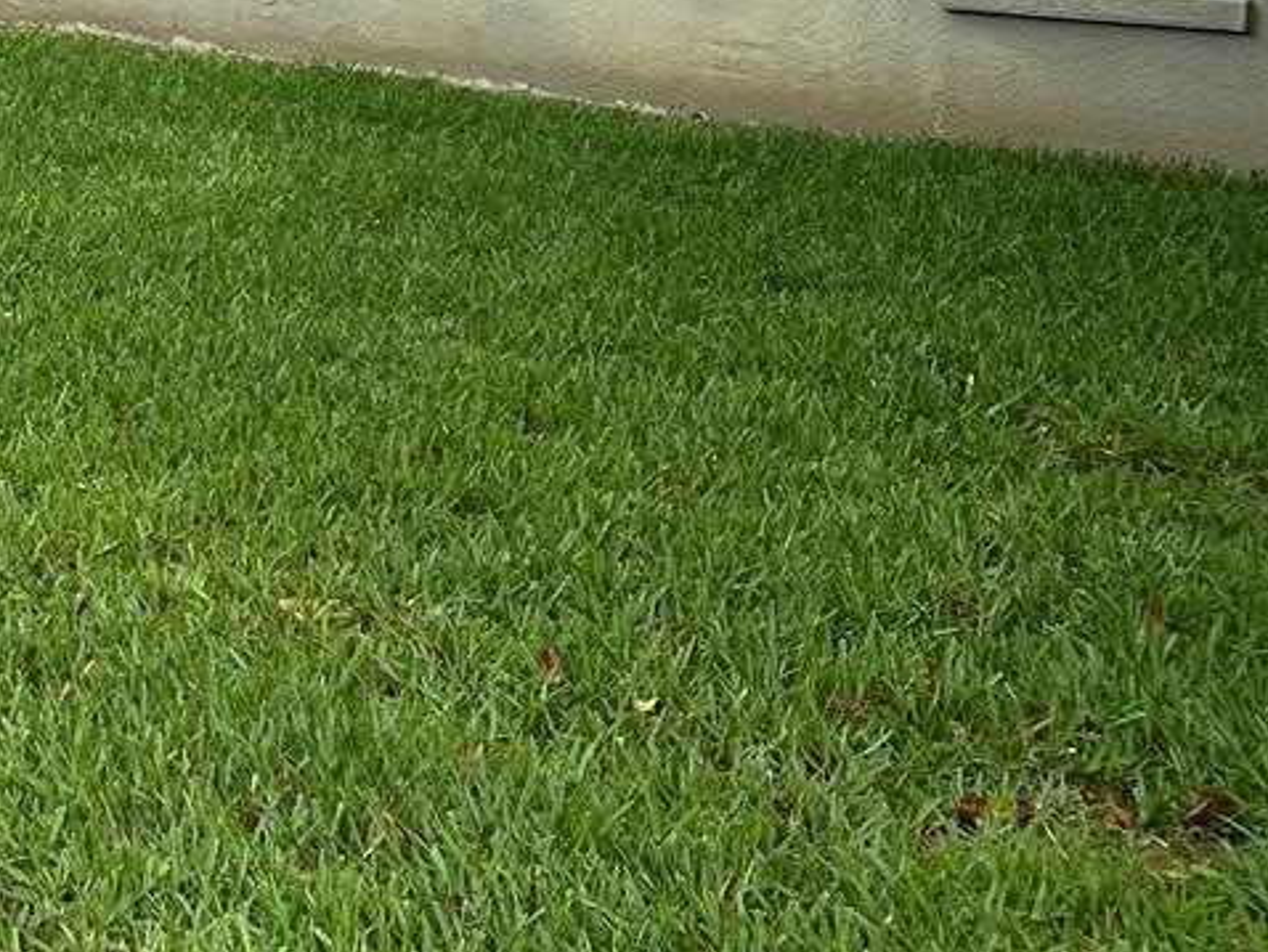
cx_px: -745
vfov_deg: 16.5
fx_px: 3188
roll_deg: +1.5
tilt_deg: -4.4
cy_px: -85
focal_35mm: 87
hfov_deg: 19.1
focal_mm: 5.7
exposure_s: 1/1196
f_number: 1.5
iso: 50
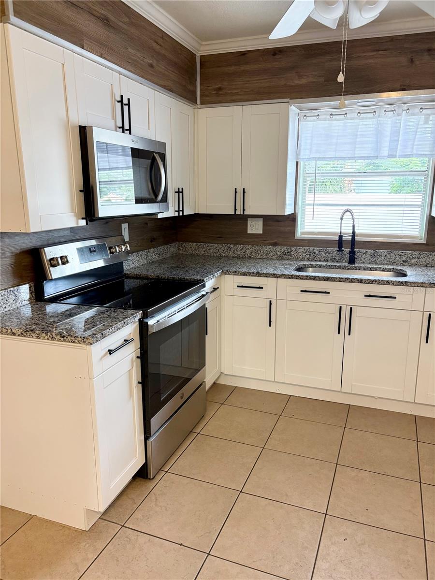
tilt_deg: -11.8
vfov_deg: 67.3
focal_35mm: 26
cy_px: 290
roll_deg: -0.3
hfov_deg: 53.1
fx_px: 436
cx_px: 218
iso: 125
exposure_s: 1/60
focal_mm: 5.96
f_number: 1.6
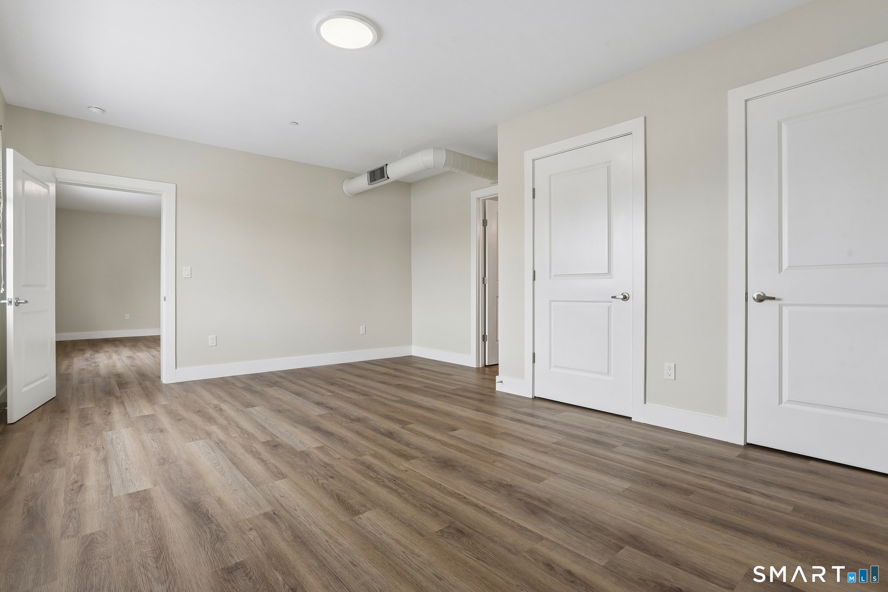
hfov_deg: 93.3
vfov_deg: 70.4
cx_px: 444
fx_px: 419
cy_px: 296
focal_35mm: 17
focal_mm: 17
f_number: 11
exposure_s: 1/60
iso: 400
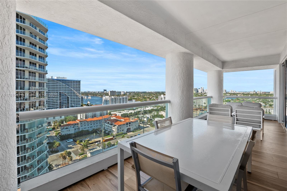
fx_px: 120
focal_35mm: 15
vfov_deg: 77.3
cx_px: 144
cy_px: 96
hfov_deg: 100.4
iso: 200
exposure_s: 1/320
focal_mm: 10
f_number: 8
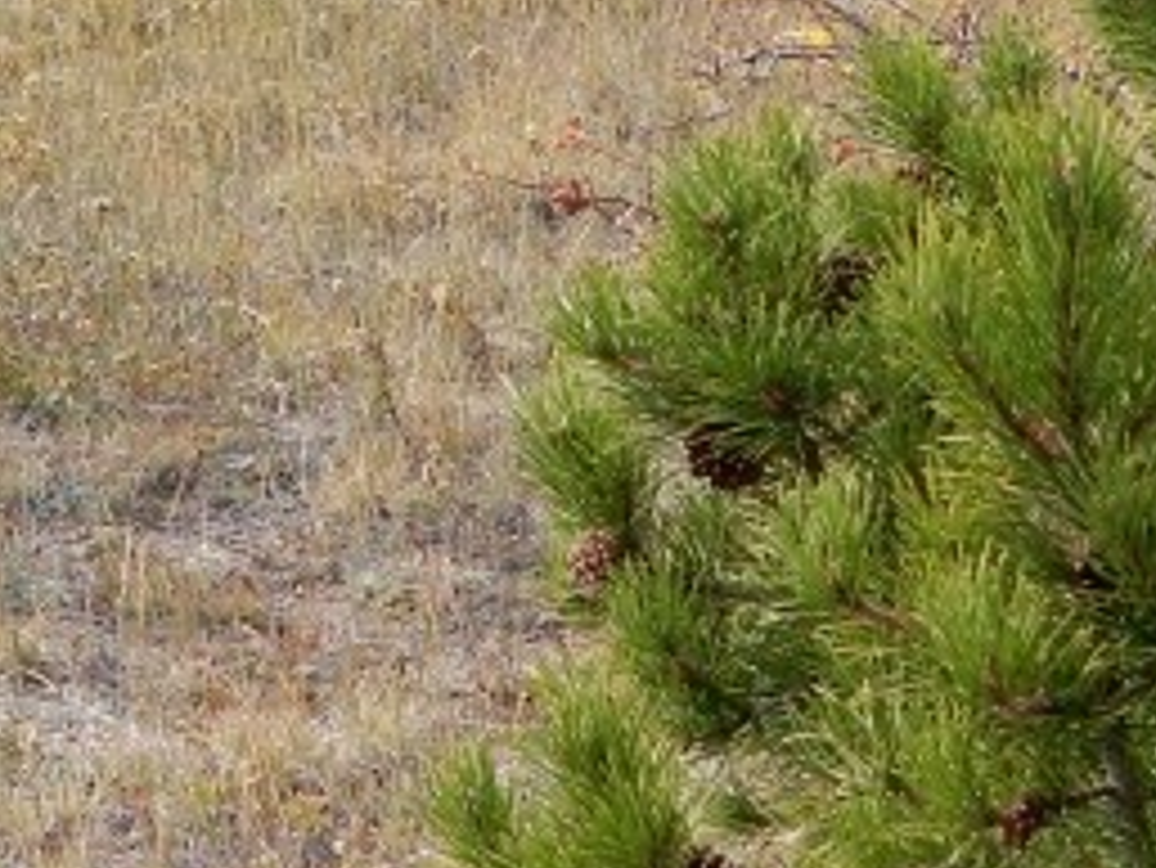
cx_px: -513
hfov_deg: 9.5
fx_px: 6782
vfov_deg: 7.2
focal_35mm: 203
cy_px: -436
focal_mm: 9
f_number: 4.5
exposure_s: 1/250
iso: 125
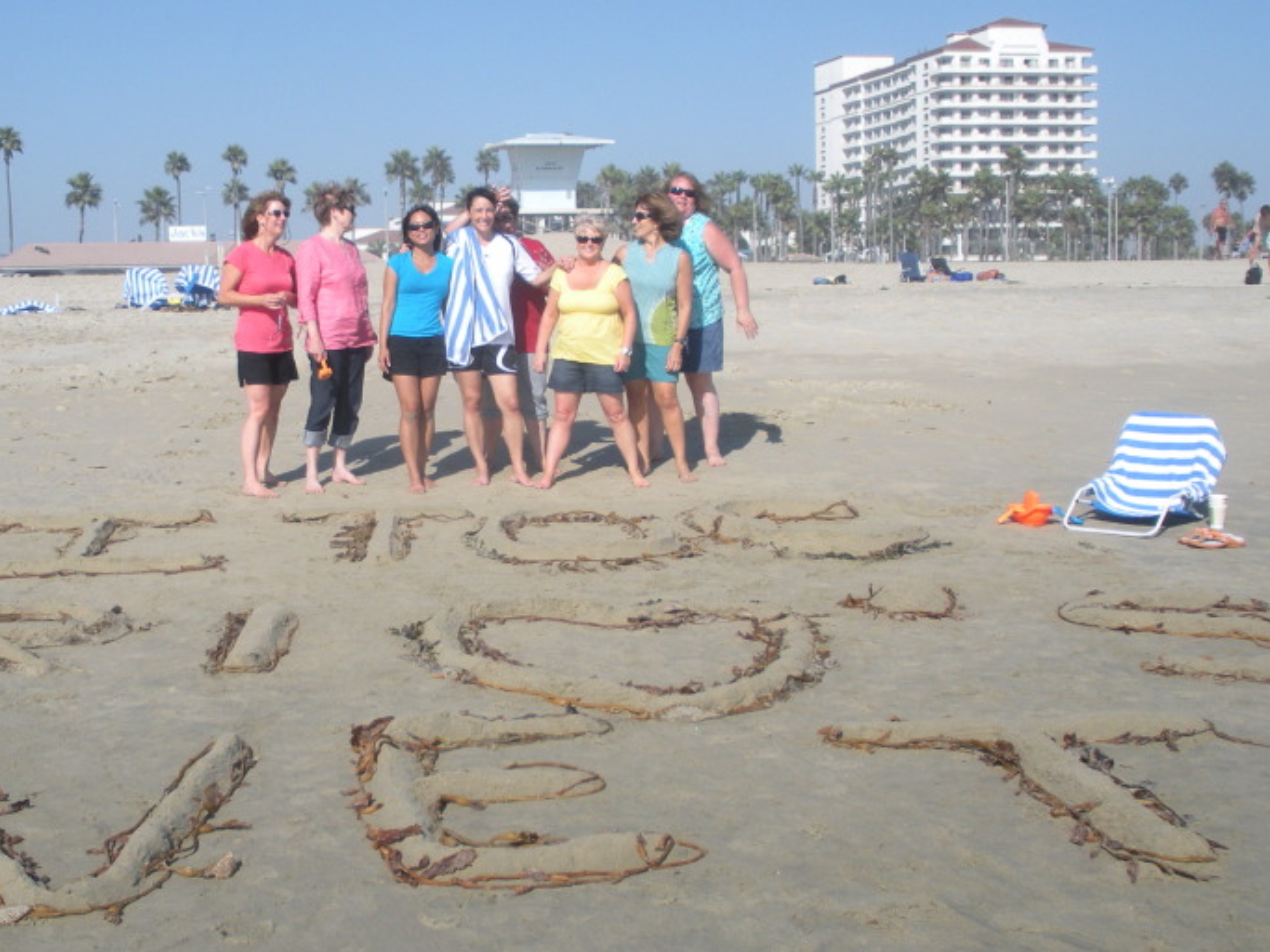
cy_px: 452
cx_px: 545
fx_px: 1981
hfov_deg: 35.5
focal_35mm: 54
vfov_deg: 27.0
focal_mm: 6.3
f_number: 3.5
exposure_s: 1/821
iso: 64
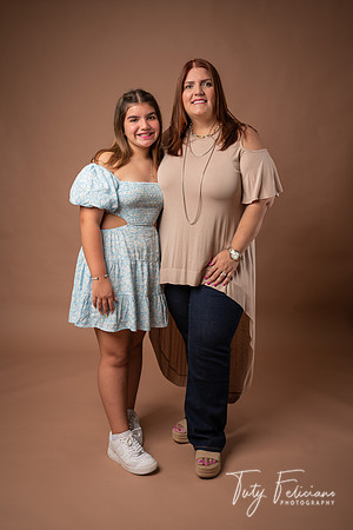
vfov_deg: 51.9
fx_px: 544
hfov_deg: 35.9
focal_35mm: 37
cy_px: 265
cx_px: 176
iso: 50
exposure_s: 1/125
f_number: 6.3
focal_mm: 37
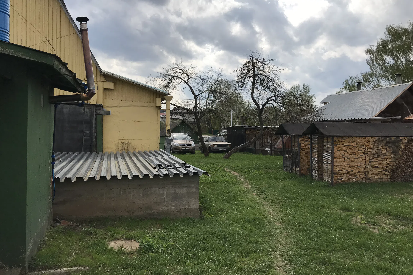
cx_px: 205
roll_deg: +2.2
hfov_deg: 61.9
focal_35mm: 30
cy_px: 129
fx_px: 344
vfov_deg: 43.6
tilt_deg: +2.8
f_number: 1.8
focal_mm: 3.99
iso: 20
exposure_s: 1/3546
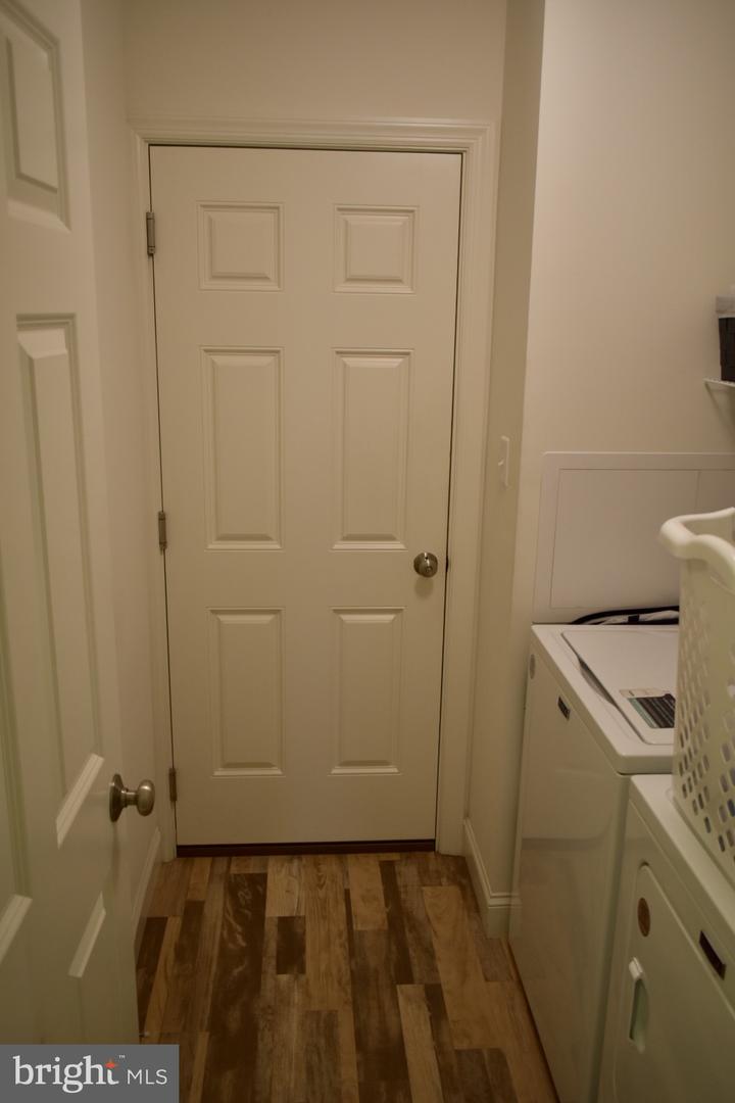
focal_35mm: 30
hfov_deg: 43.6
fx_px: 919
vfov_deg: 61.9
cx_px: 368
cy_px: 552
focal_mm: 20
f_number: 3.5
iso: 400
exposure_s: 1/50
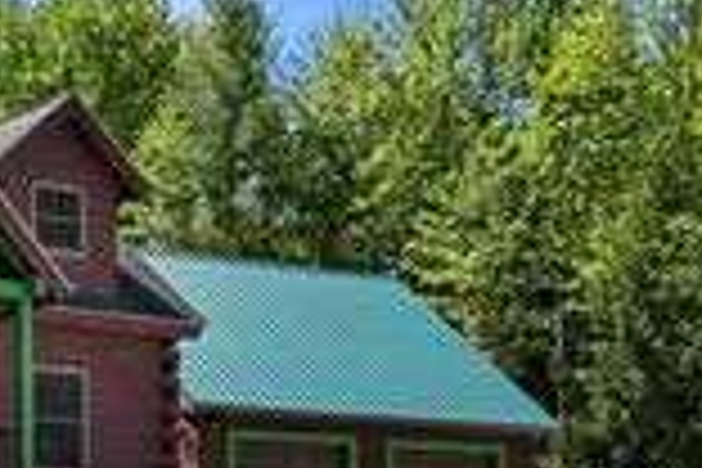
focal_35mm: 96
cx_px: -176
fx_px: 1872
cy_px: 236
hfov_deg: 19.8
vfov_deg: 14.3
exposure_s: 1/40
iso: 100
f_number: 14
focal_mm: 30
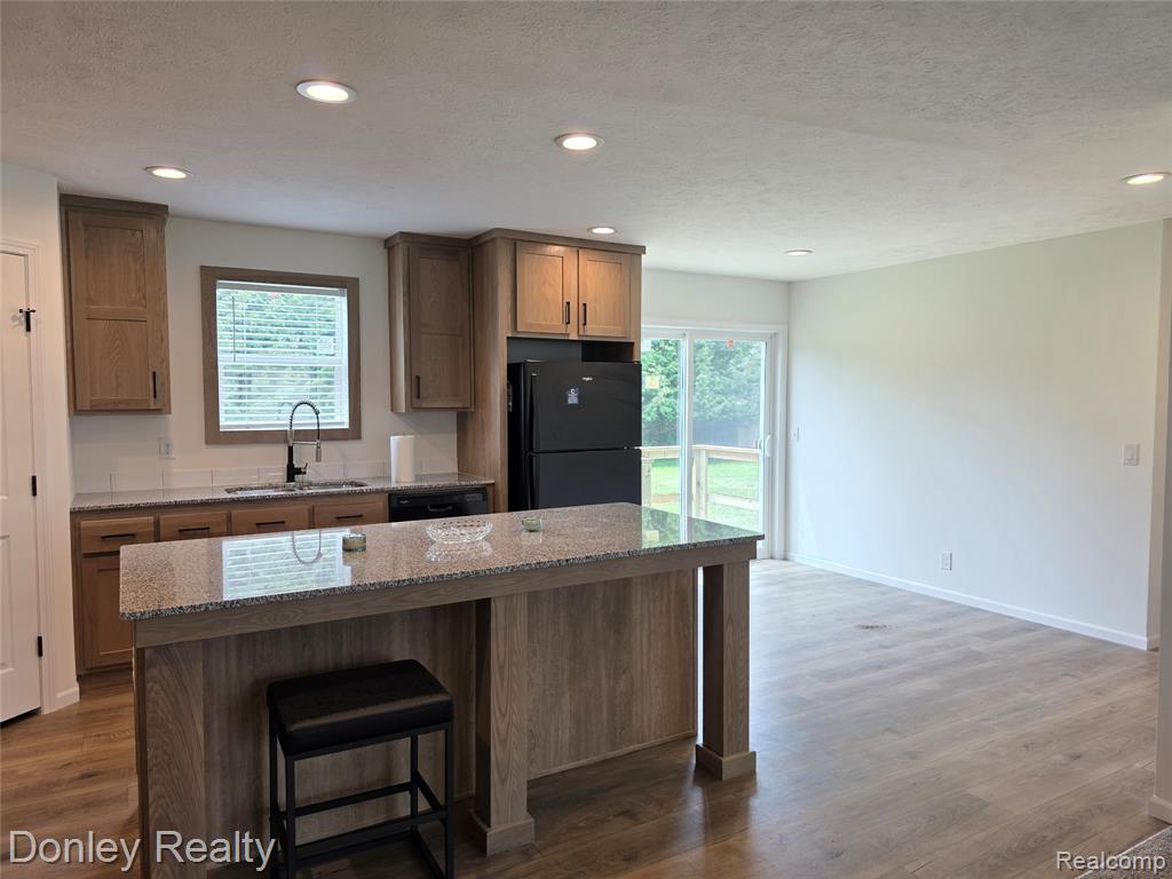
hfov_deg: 73.9
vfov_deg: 58.9
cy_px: 440
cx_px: 586
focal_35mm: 23
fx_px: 779
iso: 50
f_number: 1.7
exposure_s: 1/120
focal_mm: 6.3
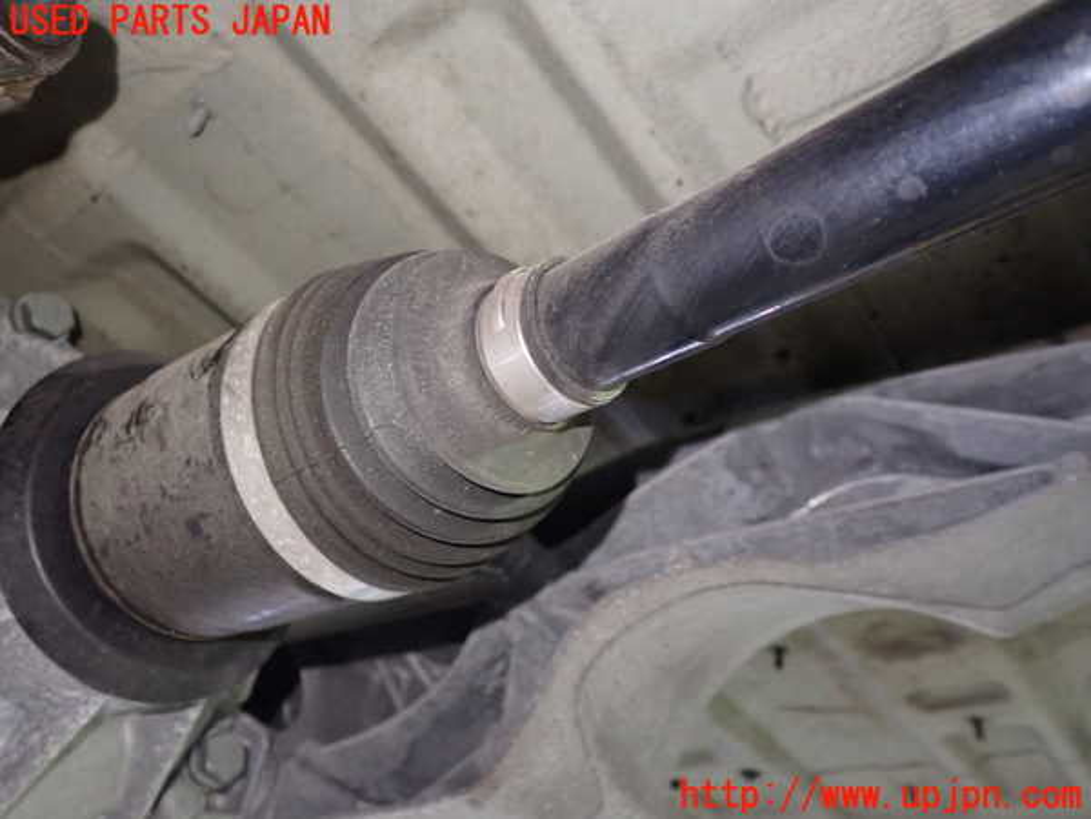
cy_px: 410
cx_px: 546
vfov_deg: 46.8
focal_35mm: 30
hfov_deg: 60.0
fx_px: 946
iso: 800
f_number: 2.3
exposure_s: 1/25
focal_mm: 5.4
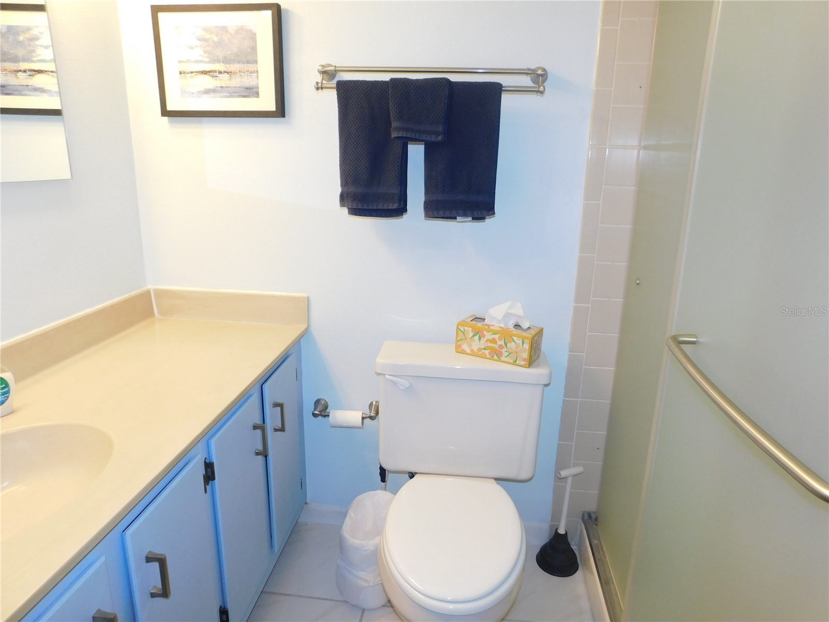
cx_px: 414
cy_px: 311
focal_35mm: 23
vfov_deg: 58.9
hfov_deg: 73.9
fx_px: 551
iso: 160
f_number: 3
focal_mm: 4
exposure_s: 1/30
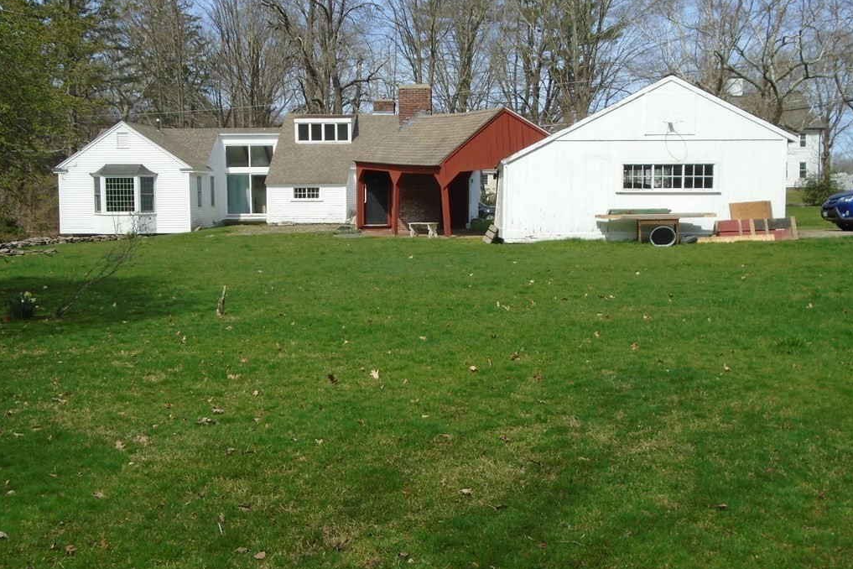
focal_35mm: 44
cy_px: 258
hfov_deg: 44.5
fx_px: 1042
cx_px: 426
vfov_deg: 30.5
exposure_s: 1/640
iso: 100
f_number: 4.1
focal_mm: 7.4
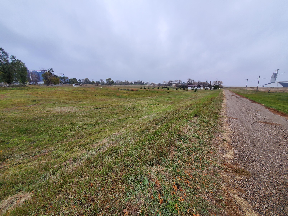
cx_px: 144
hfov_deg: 106.2
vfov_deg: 89.9
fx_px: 108
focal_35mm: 13
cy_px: 108
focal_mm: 1.8
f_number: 2.2
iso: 64
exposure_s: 1/119
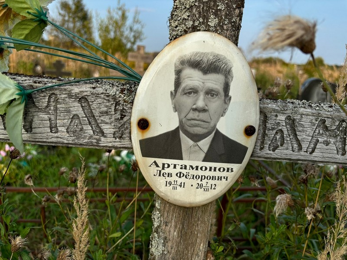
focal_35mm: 26
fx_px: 261
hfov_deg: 67.3
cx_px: 174
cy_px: 130
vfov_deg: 53.1
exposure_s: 1/1248
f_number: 1.6
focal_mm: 5.96
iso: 50
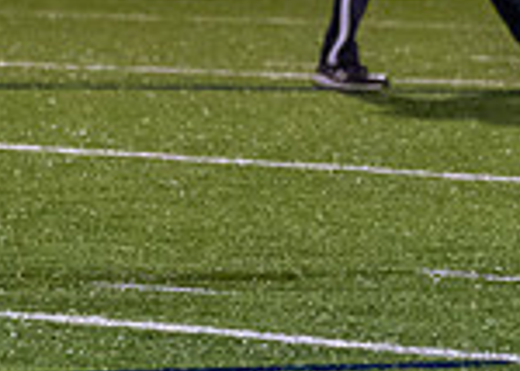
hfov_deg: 2.7
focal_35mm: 754
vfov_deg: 1.9
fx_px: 11130
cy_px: -11
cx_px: 696
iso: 2500
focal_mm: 104
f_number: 2.8
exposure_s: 1/1000
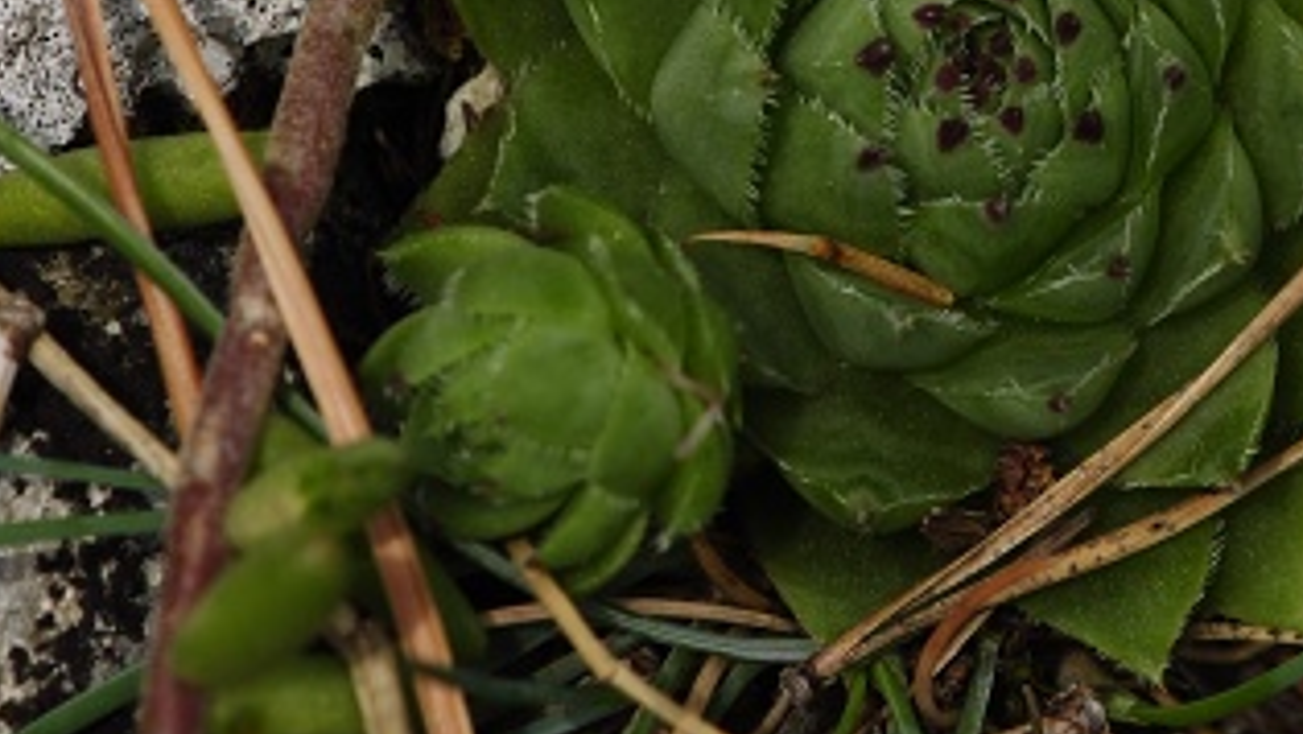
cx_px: 1233
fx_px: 11693
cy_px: 0
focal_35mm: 338
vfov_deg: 3.6
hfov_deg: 6.4
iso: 100
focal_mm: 85
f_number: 9
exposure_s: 1/160
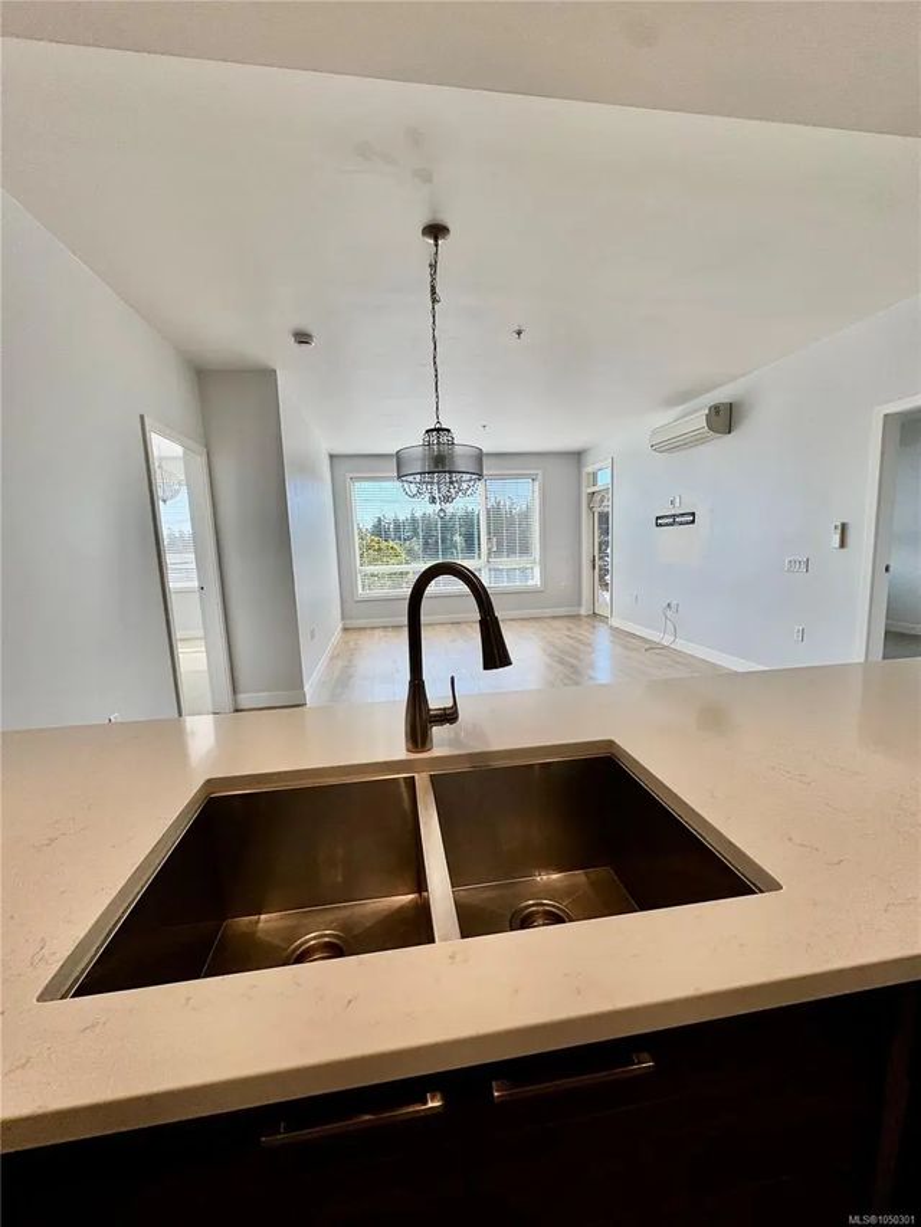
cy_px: 614
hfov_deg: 85.7
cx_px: 460
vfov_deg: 102.1
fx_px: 497
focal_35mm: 14
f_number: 2.2
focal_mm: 2.22
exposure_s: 1/351
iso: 40
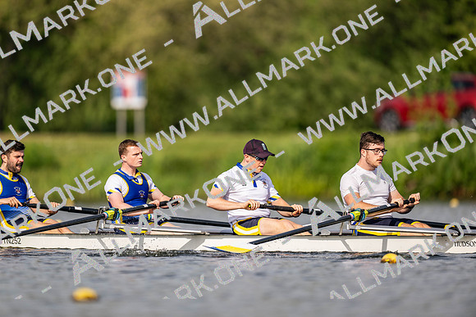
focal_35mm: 600
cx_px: 238
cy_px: 158
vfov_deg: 2.3
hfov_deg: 3.4
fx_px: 7935
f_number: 4
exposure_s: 1/2500
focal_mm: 600
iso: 250
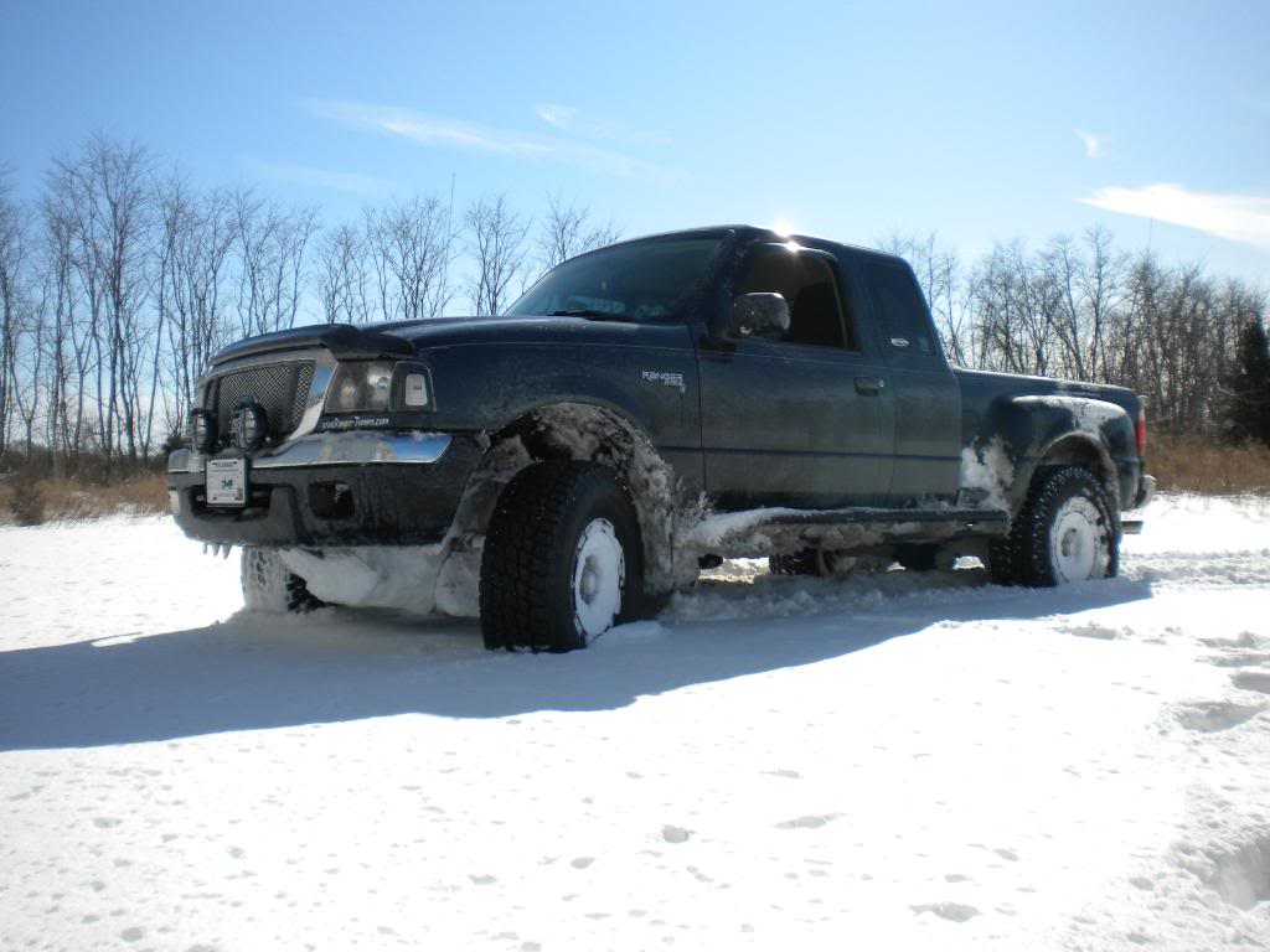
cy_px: 476
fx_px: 1284
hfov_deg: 52.6
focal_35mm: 35
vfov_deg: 40.7
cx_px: 635
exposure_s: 1/1000
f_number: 4.6
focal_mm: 6.3
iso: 80
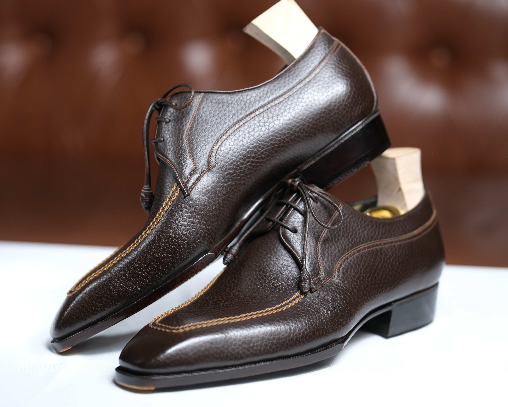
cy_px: 203
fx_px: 1428
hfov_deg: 20.2
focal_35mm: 95
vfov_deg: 16.2
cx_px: 269
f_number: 2
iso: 400
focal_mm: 56
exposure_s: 1/320
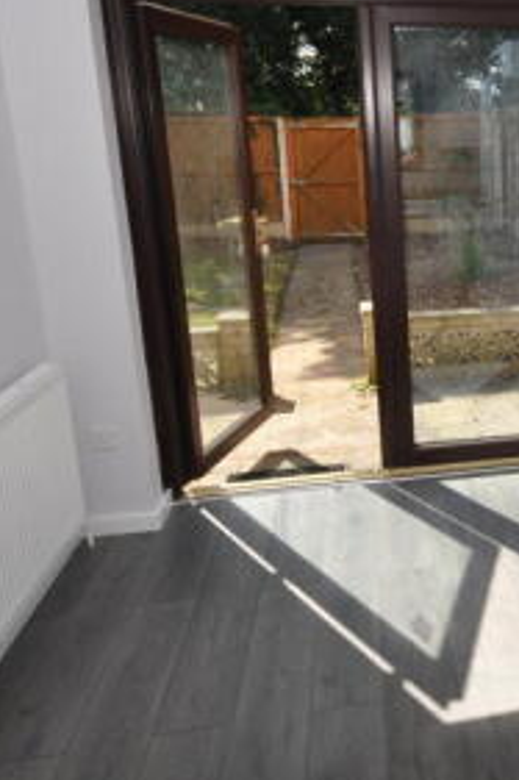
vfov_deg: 53.9
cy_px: 294
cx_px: 547
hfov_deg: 33.7
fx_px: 758
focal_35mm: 35
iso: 200
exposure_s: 1/200
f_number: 7.1
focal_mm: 10
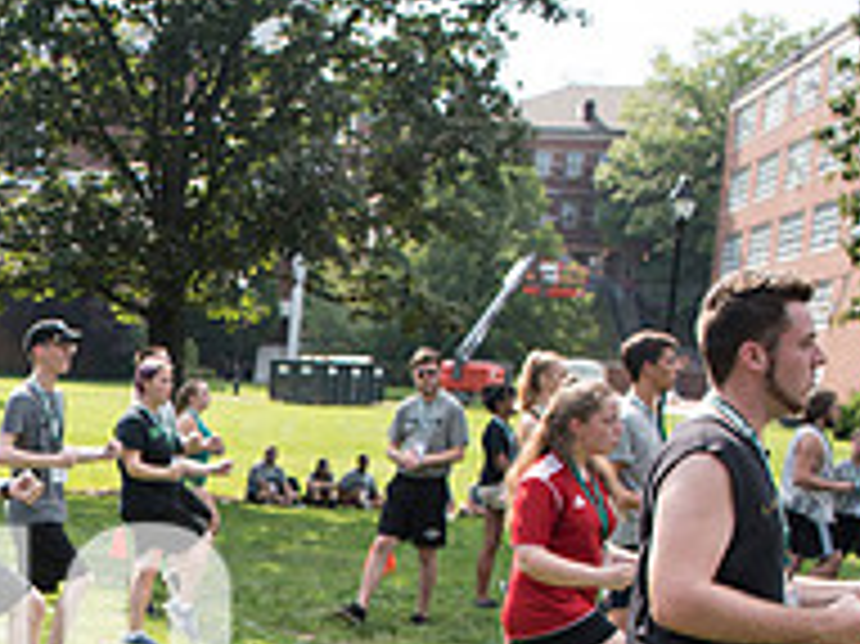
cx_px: -108
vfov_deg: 19.9
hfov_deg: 25.6
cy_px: 736
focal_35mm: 70
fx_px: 1738
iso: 200
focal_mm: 24
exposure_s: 1/2000
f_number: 2.8
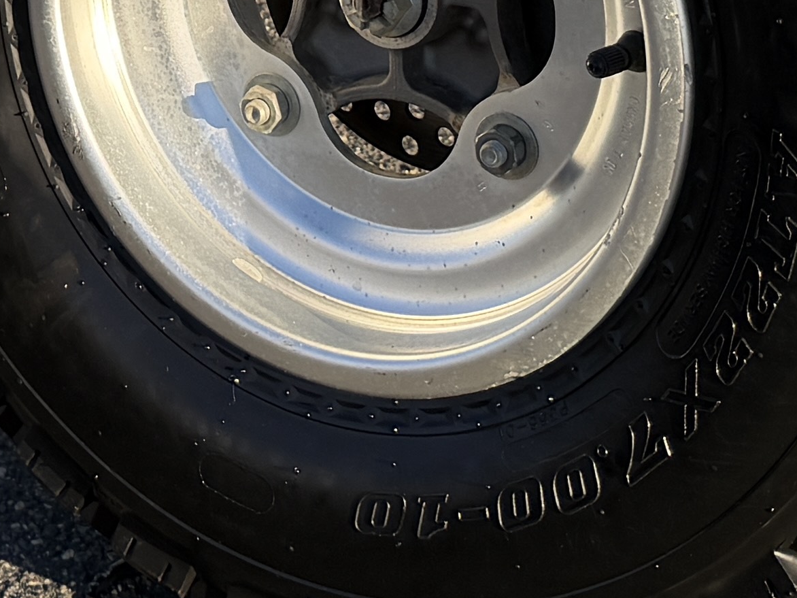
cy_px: -634
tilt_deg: -5.3
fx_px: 2694
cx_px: -37
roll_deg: +0.2
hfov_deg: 16.4
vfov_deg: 11.3
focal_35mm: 117
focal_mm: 6.76
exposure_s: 1/1689
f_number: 1.78
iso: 80
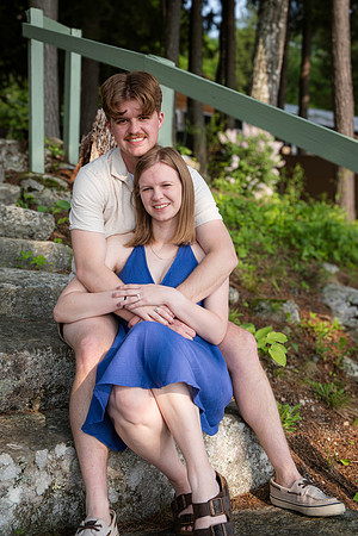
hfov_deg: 31.9
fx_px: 626
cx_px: 179
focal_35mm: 42
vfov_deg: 46.4
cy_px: 268
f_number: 5.6
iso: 320
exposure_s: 1/350
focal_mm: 27.7
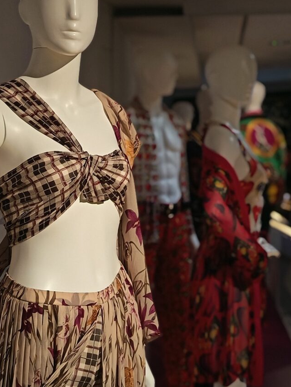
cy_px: 158
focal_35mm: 58
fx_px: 650
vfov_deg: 33.1
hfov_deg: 25.2
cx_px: 141
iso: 665
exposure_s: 1/33.3
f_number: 4
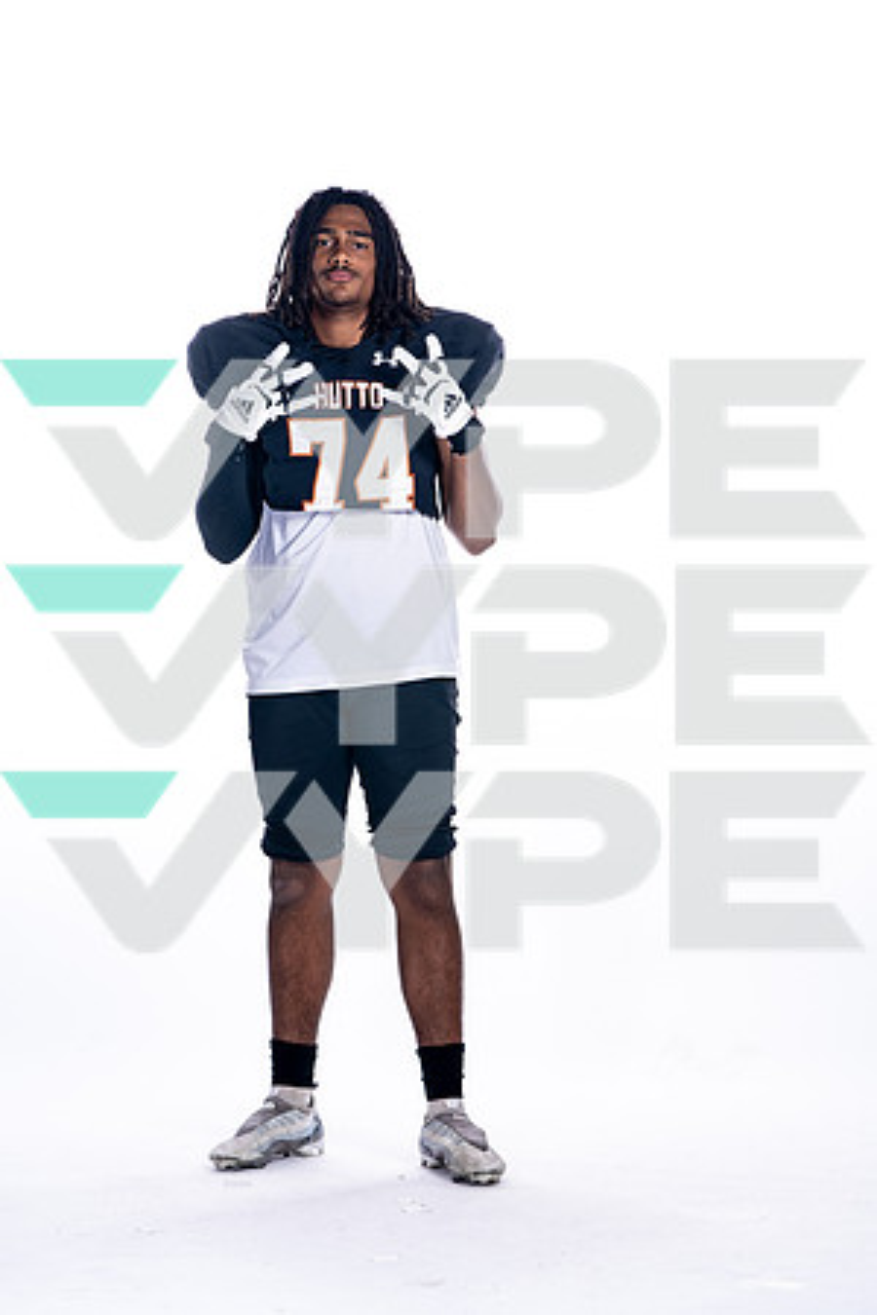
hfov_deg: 11.7
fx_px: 4275
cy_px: 658
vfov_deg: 17.5
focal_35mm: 117
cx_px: 438
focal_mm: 117
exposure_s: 1/250
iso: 400
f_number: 5.6
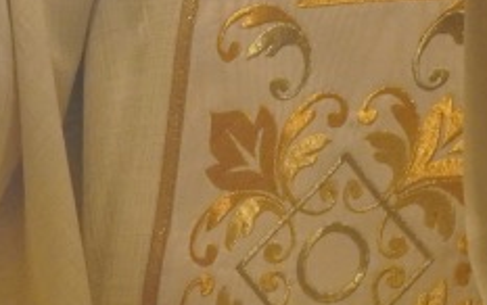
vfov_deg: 2.6
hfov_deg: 4.3
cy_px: -633
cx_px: 481
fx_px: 6535
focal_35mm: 492
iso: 2000
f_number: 4
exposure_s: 1/160
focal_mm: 50
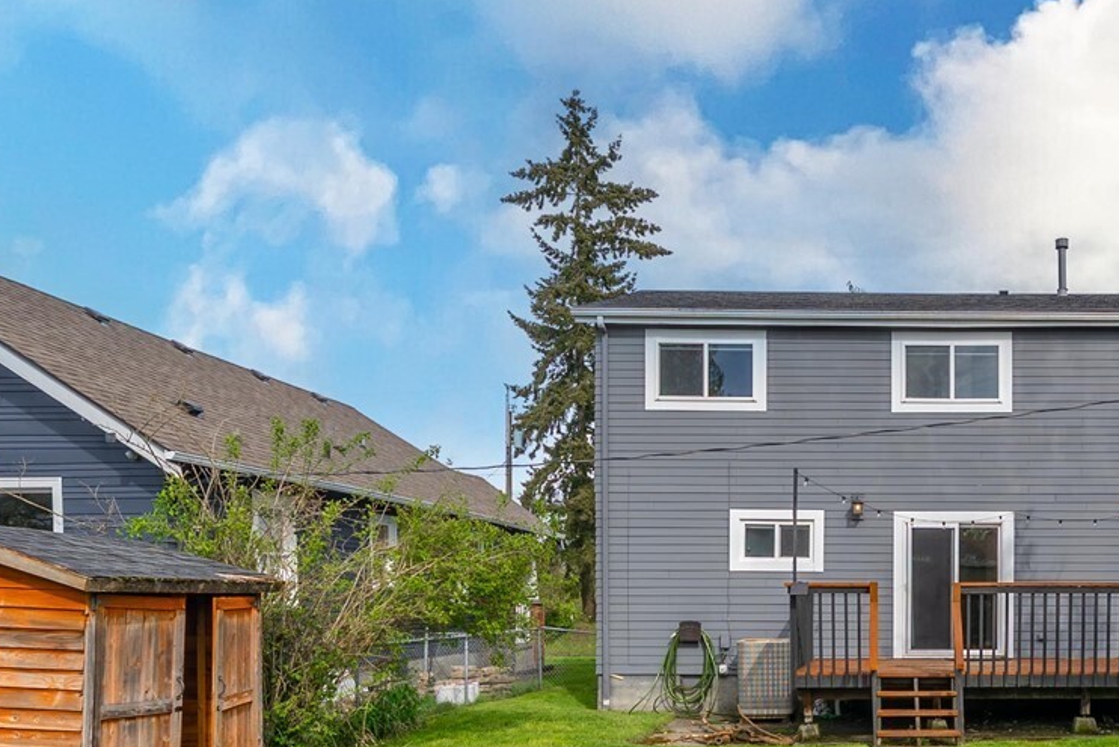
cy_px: 650
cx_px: 897
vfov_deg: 38.7
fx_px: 995
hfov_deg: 54.6
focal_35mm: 32
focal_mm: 14
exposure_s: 1/80
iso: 80
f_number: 7.1
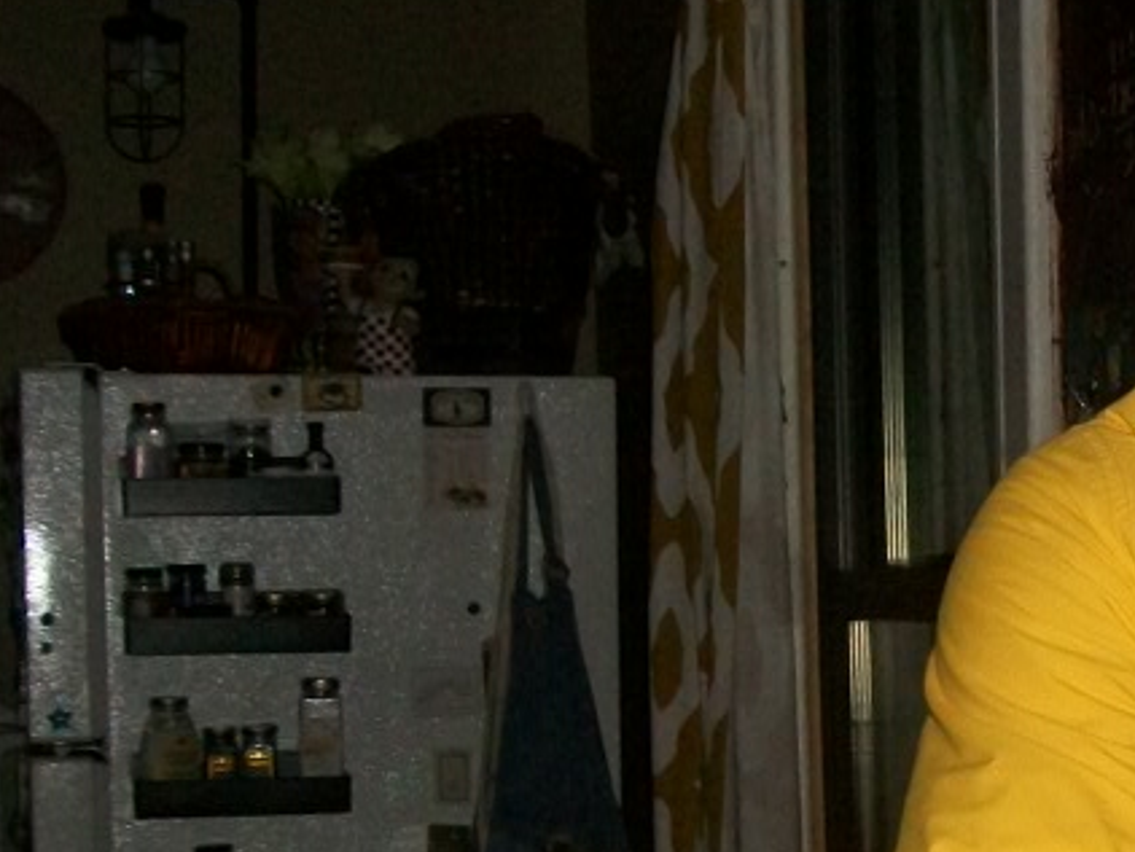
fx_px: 3182
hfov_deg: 19.3
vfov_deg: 14.9
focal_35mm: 97
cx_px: 1267
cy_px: 908
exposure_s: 1/30
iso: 160
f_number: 2.9
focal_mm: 5.7
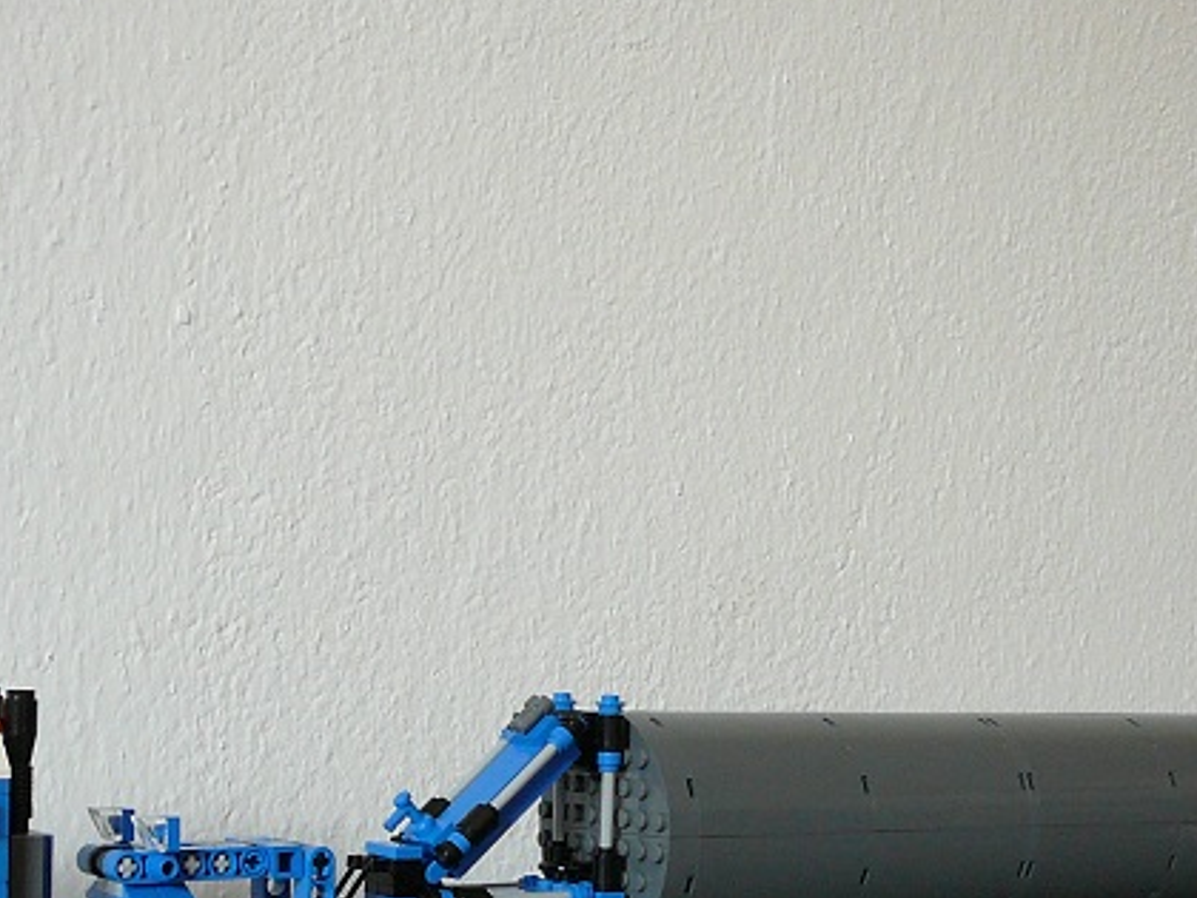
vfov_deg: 22.7
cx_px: 561
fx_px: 2213
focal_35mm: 64
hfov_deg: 30.3
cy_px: 676
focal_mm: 5.2
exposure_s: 1/30
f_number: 2.8
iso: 160
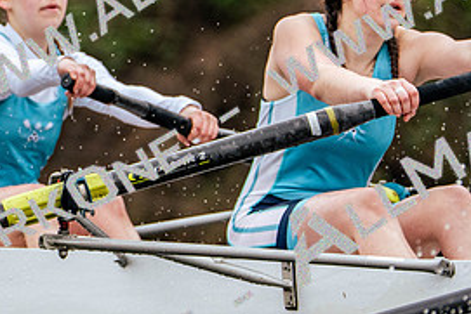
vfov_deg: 1.5
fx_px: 11938
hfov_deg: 2.3
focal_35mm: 912
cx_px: 141
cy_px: 124
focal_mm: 426
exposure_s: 1/2000
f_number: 6.3
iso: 1600
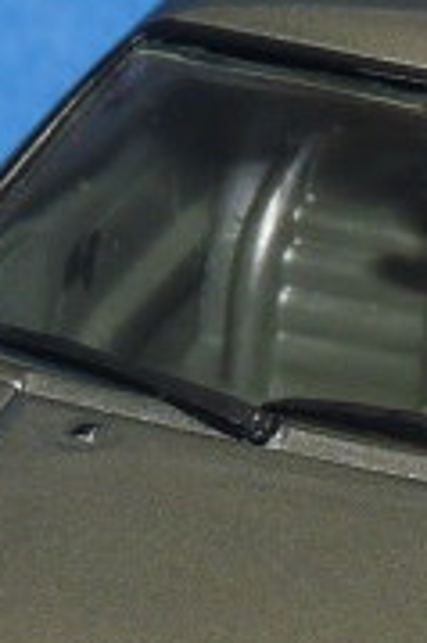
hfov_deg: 3.0
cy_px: 521
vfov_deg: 4.4
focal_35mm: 465
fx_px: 8289
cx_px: 319
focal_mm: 12.8
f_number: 4
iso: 100
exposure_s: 1/80
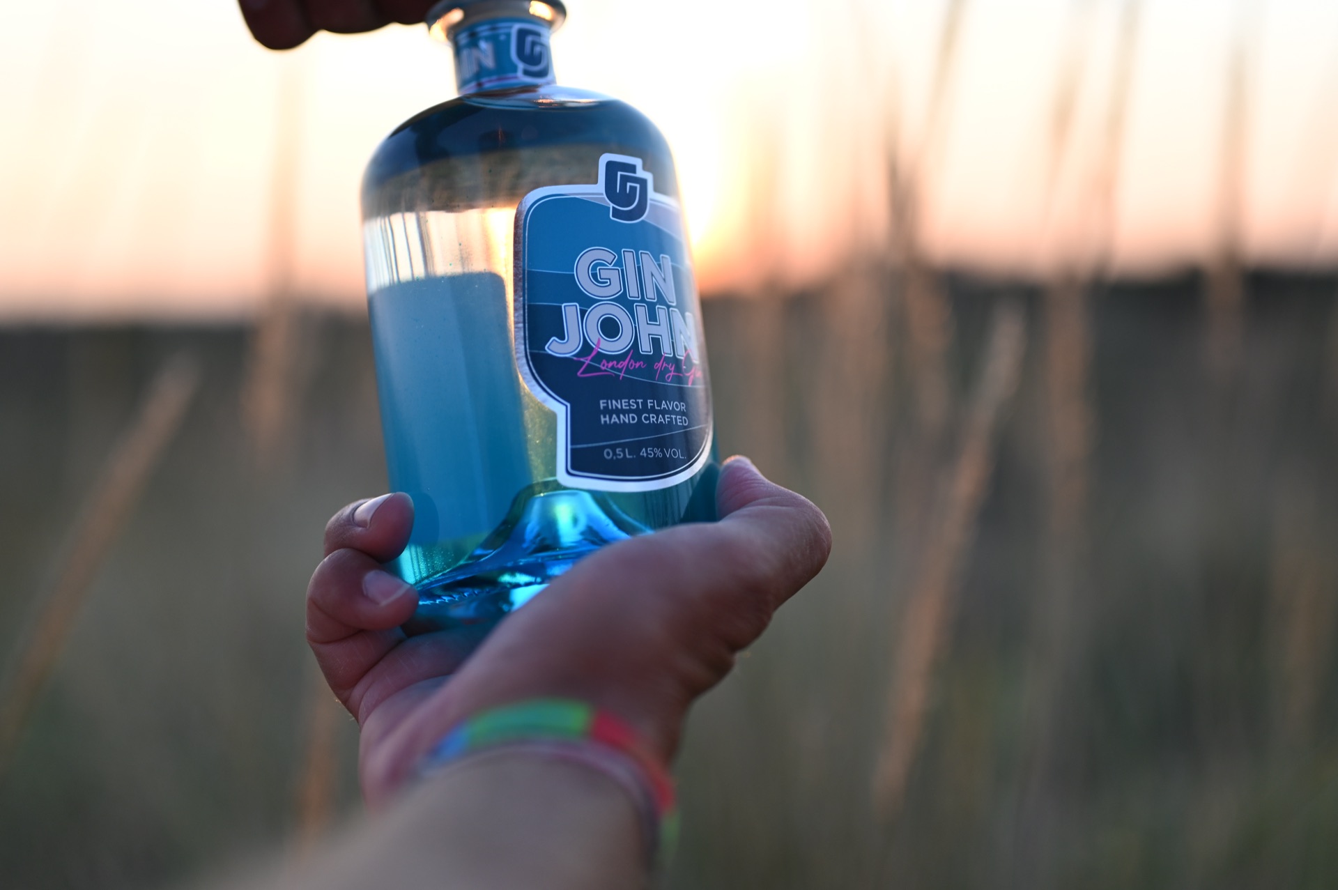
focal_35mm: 50
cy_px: 445
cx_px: 669
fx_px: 1857
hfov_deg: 39.6
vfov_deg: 27.0
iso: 250
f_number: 1.8
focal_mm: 50
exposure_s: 1/1000
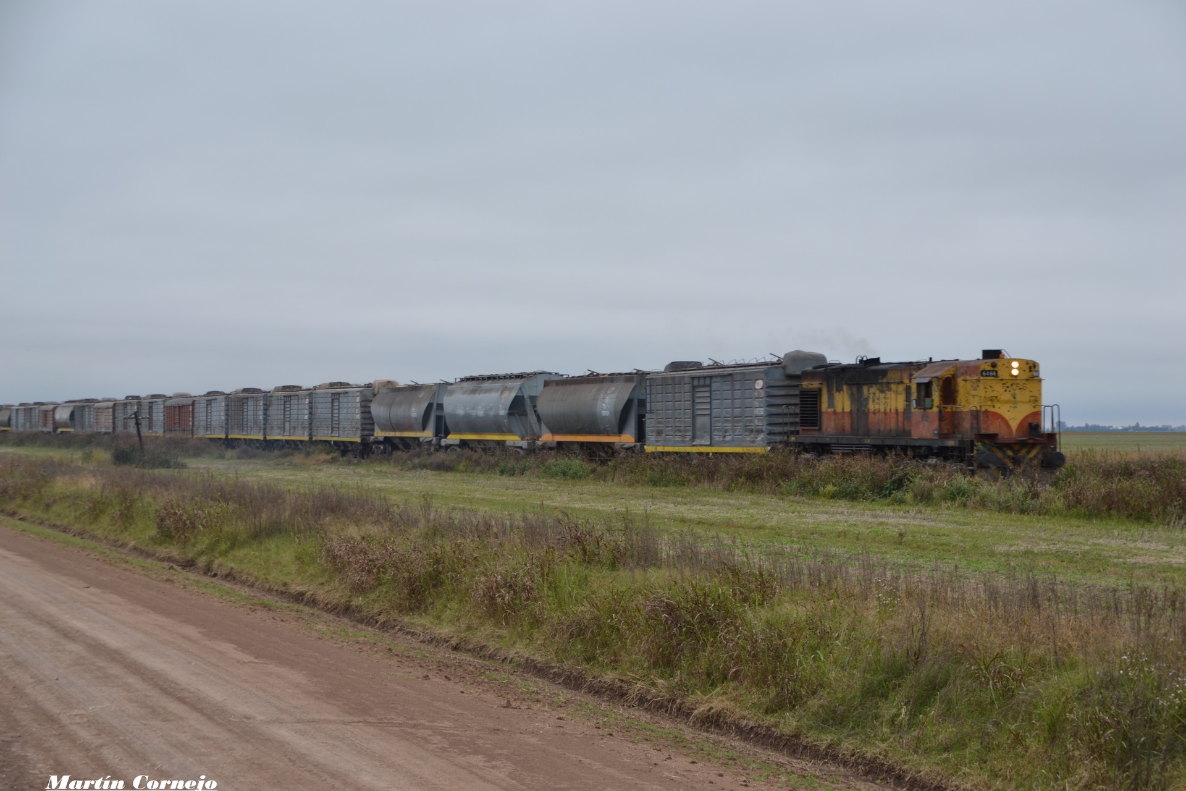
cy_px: 396
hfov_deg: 26.0
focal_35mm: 78
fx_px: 2569
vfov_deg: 17.5
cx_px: 593
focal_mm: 52
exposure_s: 1/50
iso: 100
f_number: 5.6
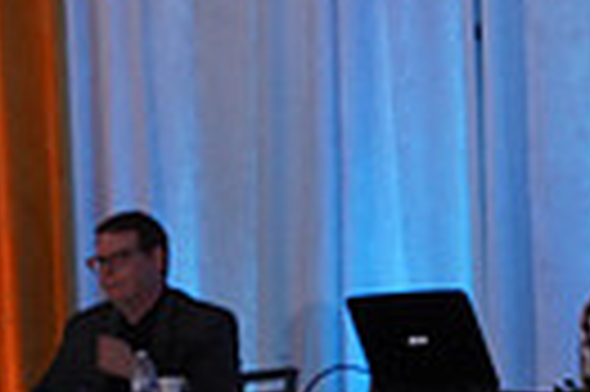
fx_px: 7611
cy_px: 624
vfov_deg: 2.9
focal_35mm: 465
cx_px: 1248
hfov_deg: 4.4
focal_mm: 105
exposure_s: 1/200
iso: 1600
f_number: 5.6
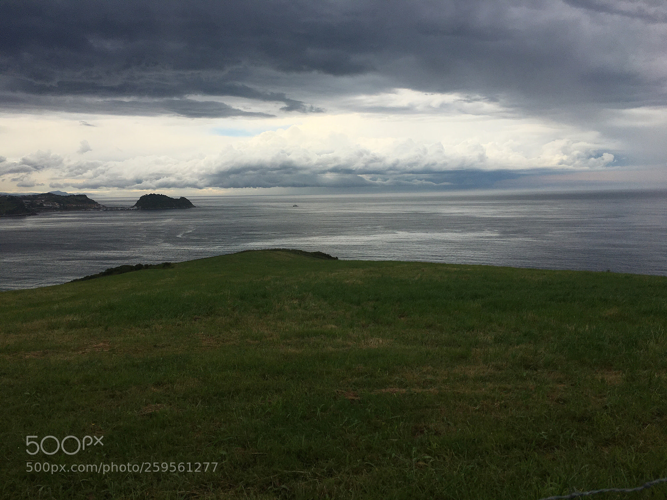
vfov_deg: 48.2
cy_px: 250
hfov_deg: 61.7
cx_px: 334
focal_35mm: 29
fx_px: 559
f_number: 2.2
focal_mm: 4.15
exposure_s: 1/3077
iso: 25
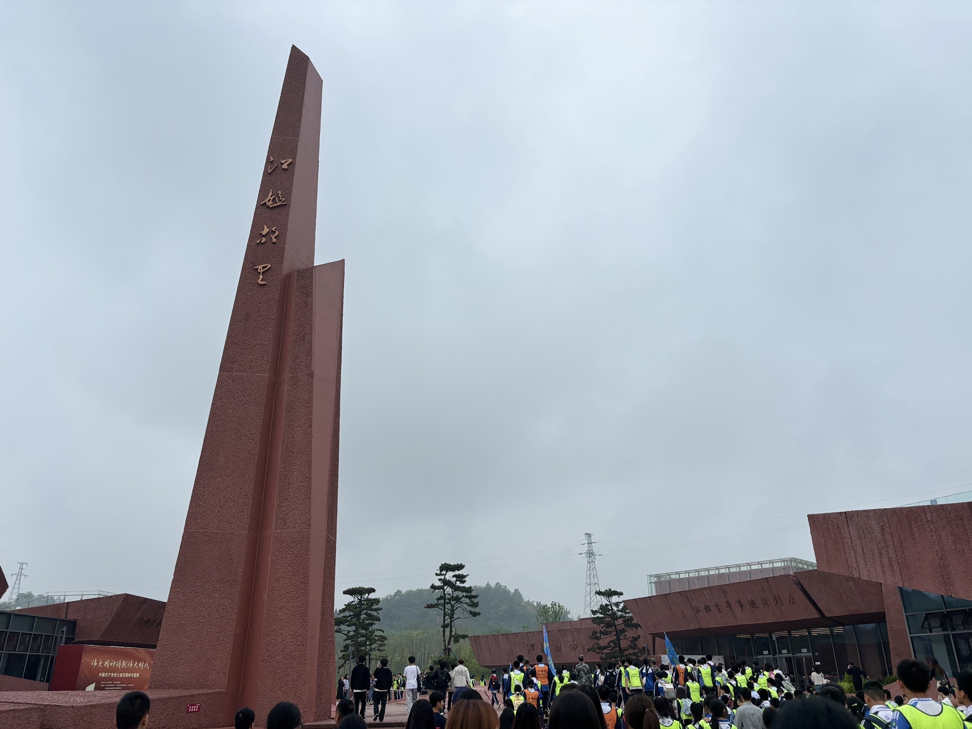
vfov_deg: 53.1
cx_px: 486
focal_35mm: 26
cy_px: 364
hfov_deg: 67.3
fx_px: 730
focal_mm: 5.96
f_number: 1.6
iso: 50
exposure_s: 1/1499
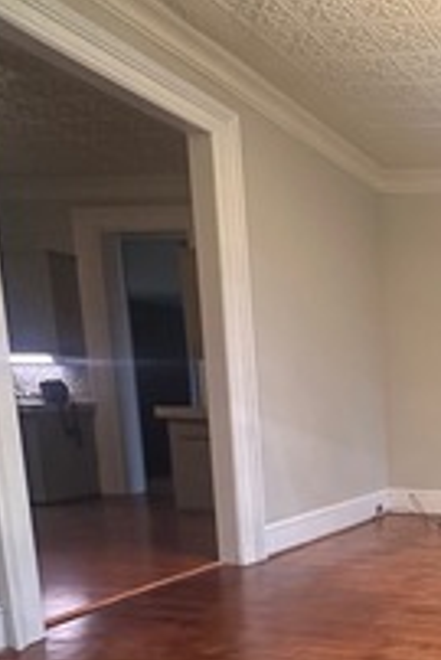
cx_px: 590
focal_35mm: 36
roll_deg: -1.4
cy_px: 520
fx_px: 660
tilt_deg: -9.5
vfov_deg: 50.2
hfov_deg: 29.1
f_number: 2.2
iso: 320
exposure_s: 1/60
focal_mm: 2.22
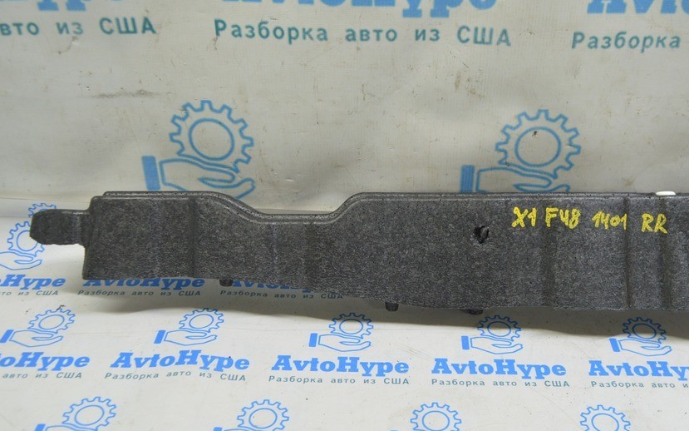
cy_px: 240
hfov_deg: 49.4
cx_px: 406
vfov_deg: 32.2
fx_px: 744
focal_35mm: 40
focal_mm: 21
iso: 400
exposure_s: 1/20
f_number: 5.6
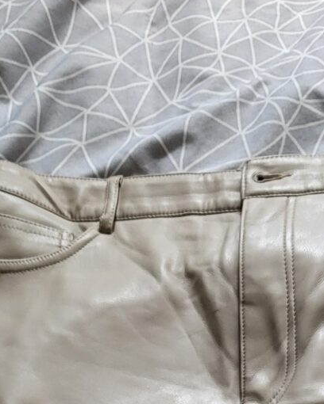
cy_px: 715
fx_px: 1223
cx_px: 227
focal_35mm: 102
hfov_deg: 15.1
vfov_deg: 16.1
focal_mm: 5.4
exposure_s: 1/120
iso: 64
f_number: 1.8
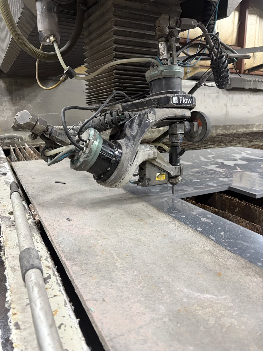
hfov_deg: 53.1
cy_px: 176
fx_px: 263
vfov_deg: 67.3
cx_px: 132
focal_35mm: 26
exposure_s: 1/60
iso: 200
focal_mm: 6
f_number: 1.6
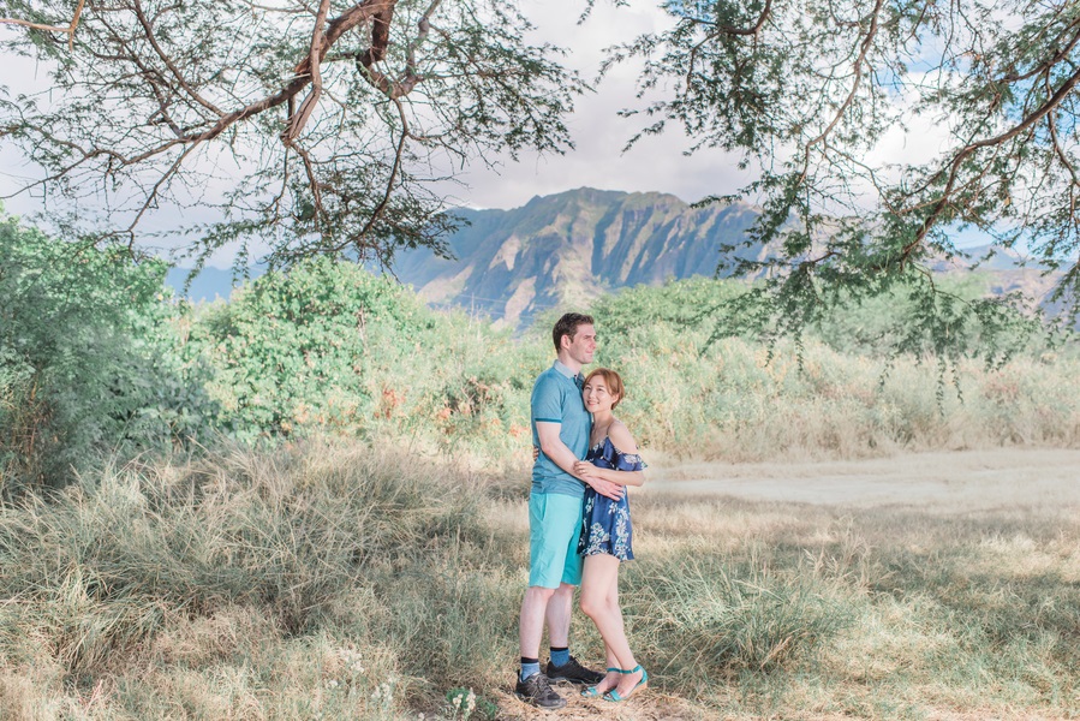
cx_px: 540
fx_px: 1050
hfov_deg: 54.4
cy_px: 360
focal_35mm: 35
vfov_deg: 37.9
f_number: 3.5
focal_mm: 35
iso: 200
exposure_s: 1/2000
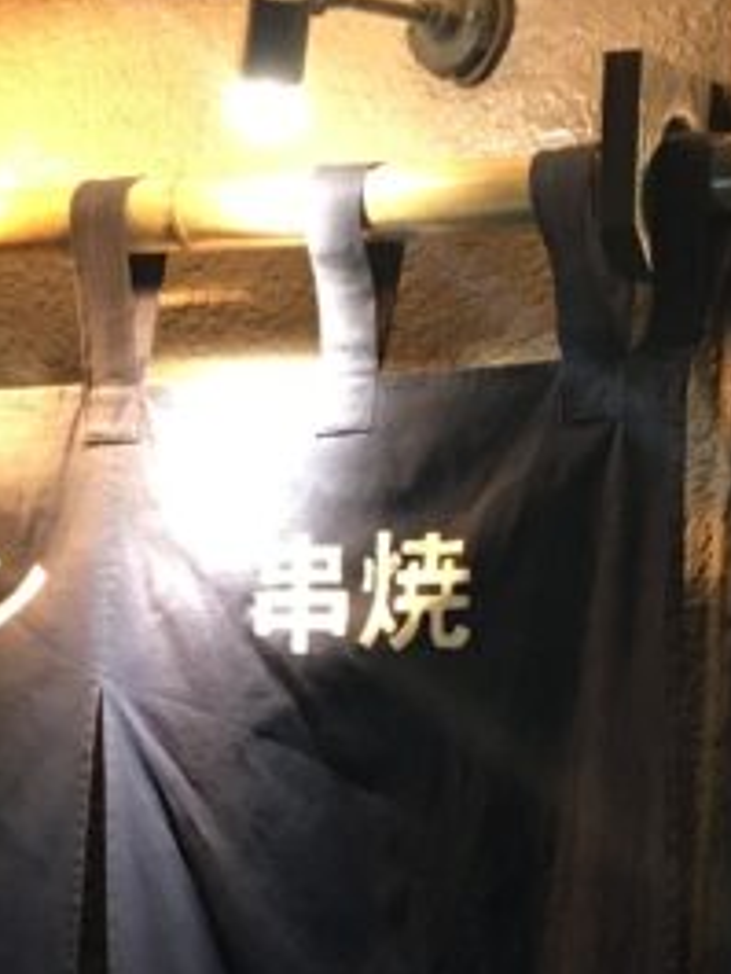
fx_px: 3151
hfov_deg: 13.2
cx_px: 220
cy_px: 1128
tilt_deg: -7.4
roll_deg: -1.7
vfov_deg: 16.9
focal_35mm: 112
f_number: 2.2
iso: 200
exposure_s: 1/15
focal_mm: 4.15
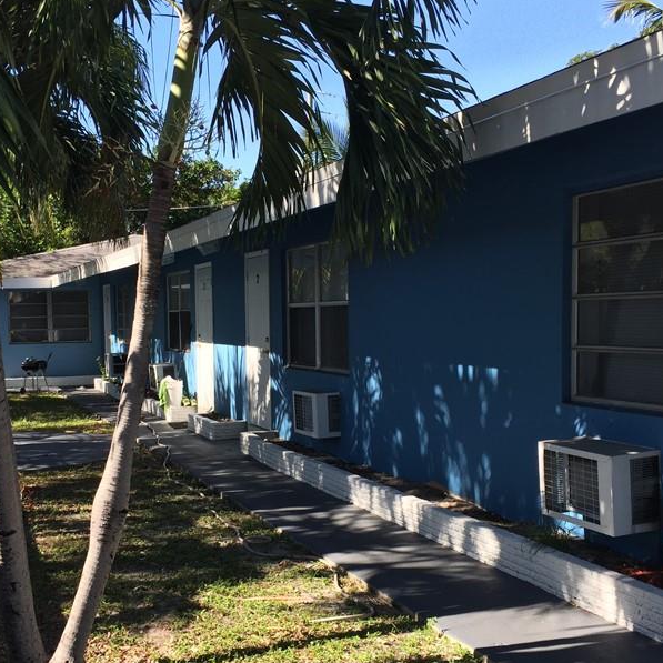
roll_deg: -0.8
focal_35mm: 44
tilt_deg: -4.1
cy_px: 401
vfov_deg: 38.2
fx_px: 953
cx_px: 305
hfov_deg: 38.3
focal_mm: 4.15
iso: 32
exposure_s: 1/706
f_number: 2.2
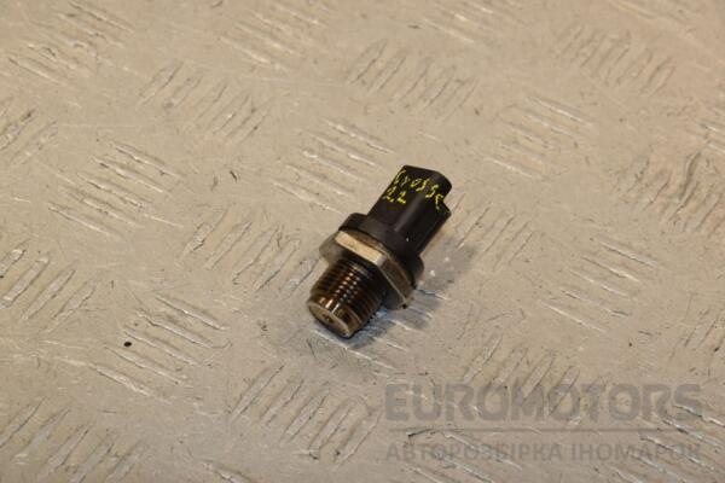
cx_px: 362
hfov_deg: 13.0
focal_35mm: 158
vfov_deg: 8.7
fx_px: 3172
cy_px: 242
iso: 800
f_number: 9
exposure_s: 1/200
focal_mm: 105
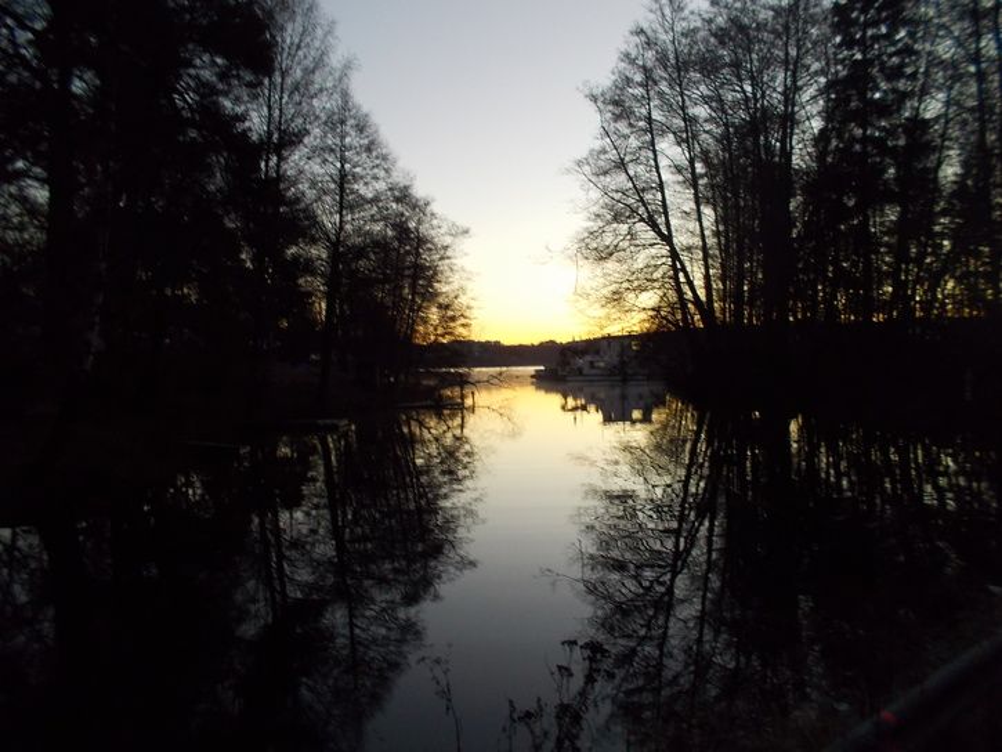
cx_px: 501
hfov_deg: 61.7
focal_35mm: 29
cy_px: 376
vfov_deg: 48.2
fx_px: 840
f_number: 3.3
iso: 200
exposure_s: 1/25
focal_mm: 4.1
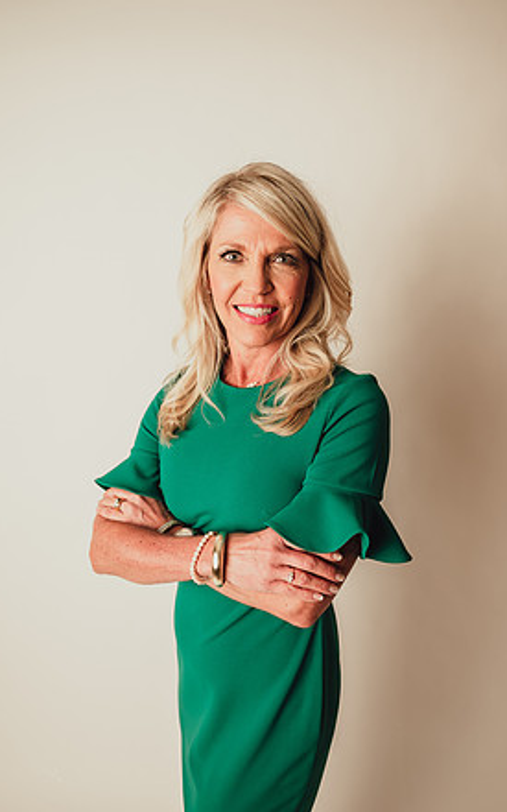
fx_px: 553
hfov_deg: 49.2
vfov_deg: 72.5
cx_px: 269
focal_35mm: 25
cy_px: 400
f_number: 2.8
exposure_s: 1/160
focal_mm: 24
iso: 125
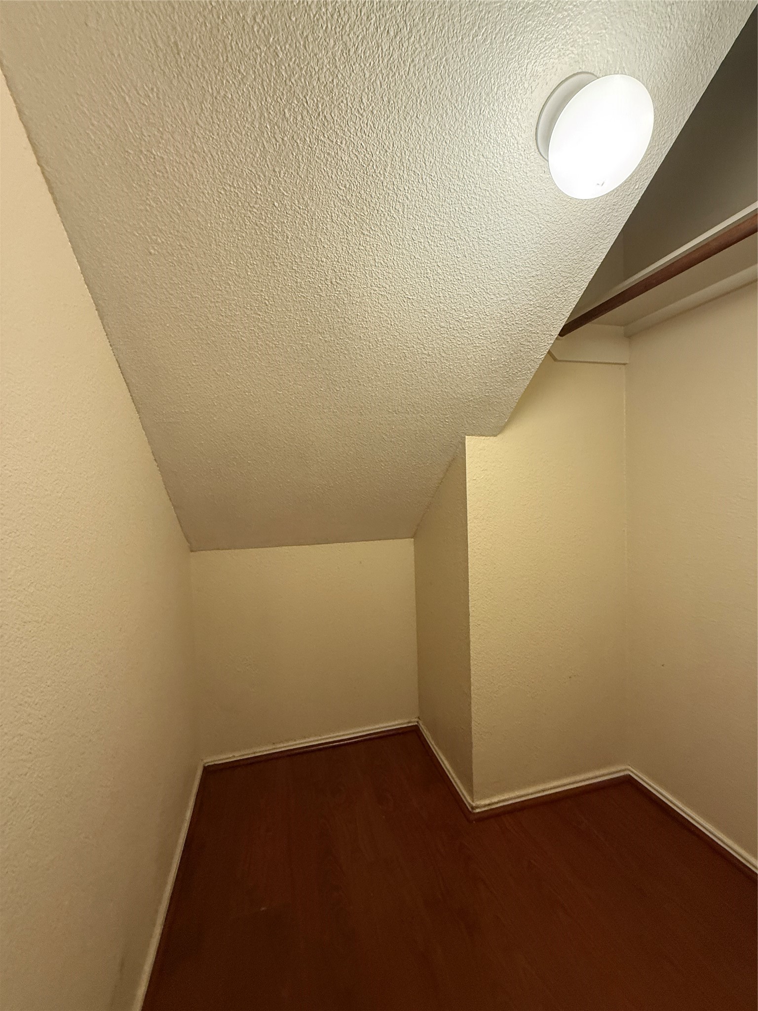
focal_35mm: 14
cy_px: 506
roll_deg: +0.9
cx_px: 379
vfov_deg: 102.1
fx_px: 409
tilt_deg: -0.2
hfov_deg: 85.7
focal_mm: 2.22
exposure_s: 1/60
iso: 320
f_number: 2.2
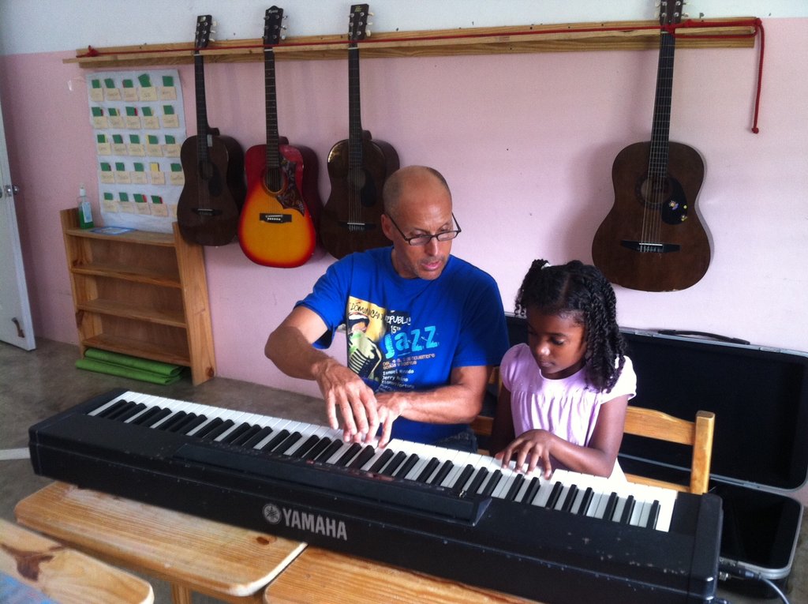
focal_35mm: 35
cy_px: 302
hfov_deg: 52.7
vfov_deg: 40.6
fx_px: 816
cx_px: 404
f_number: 2.8
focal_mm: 3.85
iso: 125
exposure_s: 1/15
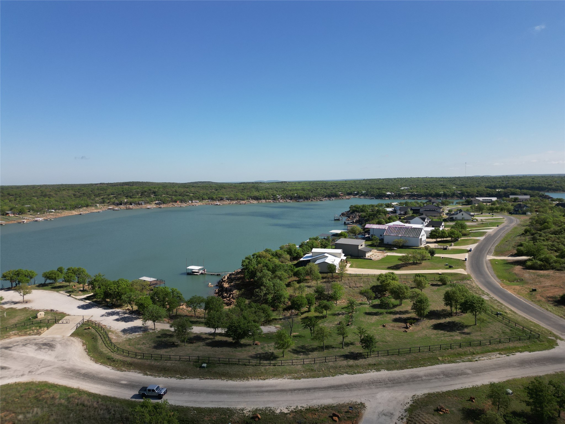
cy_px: 212
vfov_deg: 56.8
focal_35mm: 24
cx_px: 282
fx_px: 392
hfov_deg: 71.6
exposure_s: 1/90
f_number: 1.7
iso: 100
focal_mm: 6.72
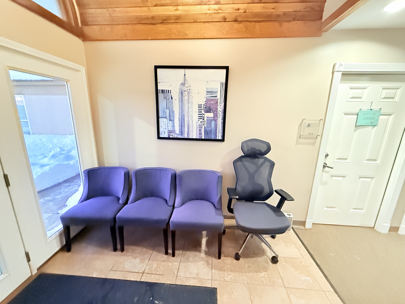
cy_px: 152
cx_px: 202
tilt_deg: -12.6
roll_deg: -0.8
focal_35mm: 14
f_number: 2.2
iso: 1000
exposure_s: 1/60
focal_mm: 2.22
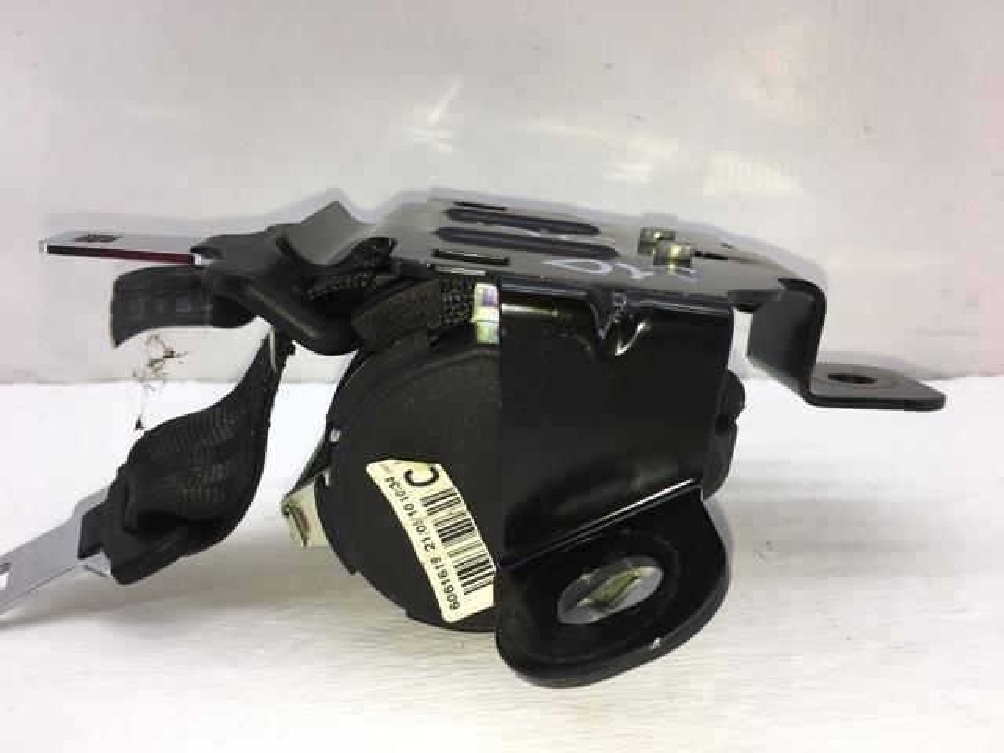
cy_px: 376
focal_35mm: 29
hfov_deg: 61.7
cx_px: 502
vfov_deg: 48.2
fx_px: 841
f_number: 2.2
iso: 25
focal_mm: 4.15
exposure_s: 1/351
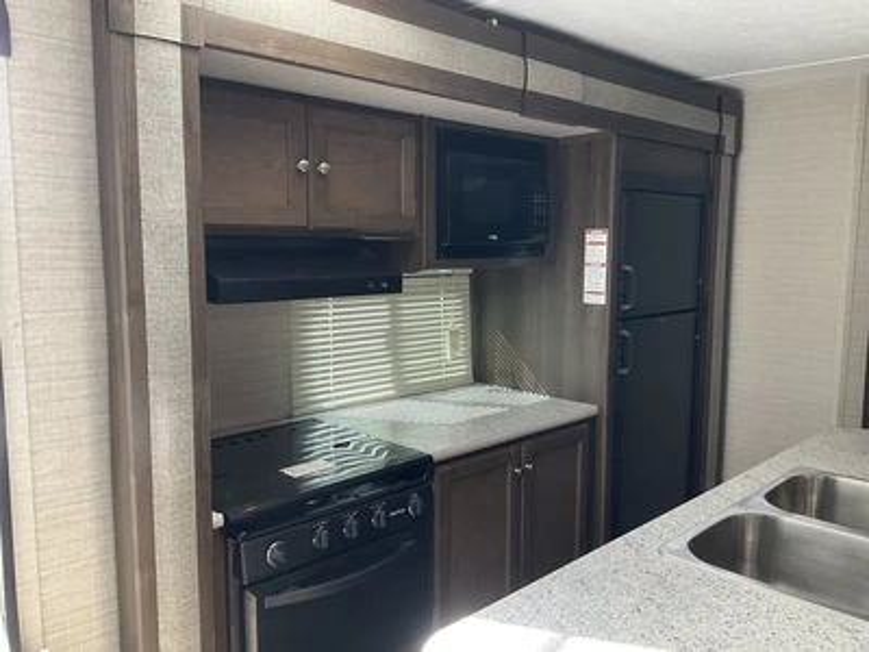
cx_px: 434
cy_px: 326
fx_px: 728
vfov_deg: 48.2
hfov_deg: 61.7
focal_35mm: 29
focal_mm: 3
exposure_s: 1/72
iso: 64
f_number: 1.8
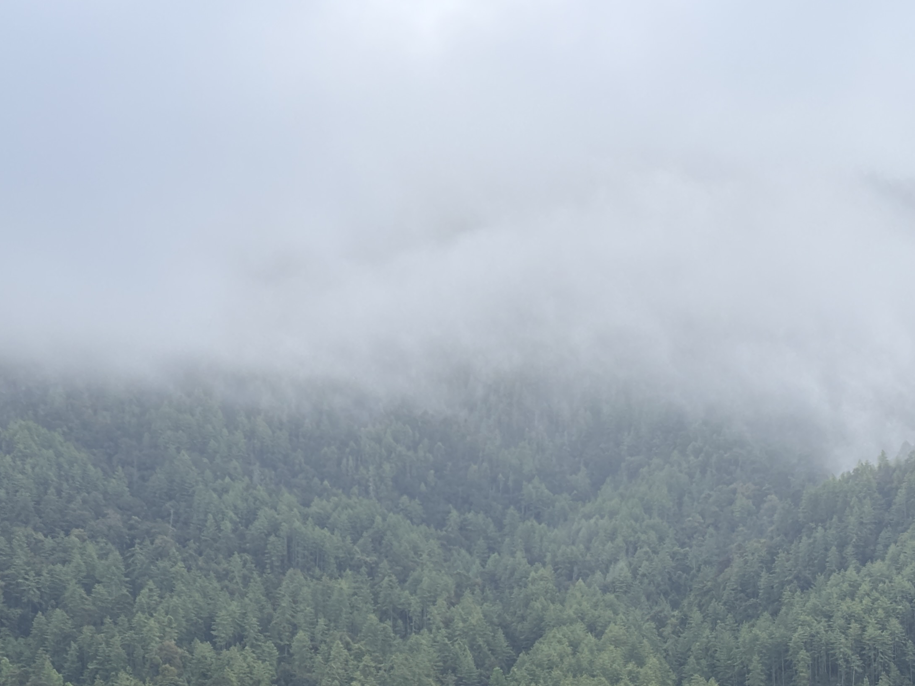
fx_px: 2538
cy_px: 570
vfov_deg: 15.3
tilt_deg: +2.7
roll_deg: +0.8
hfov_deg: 20.4
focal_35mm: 96
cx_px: 473
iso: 32
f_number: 1.6
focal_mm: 5.96
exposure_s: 1/380
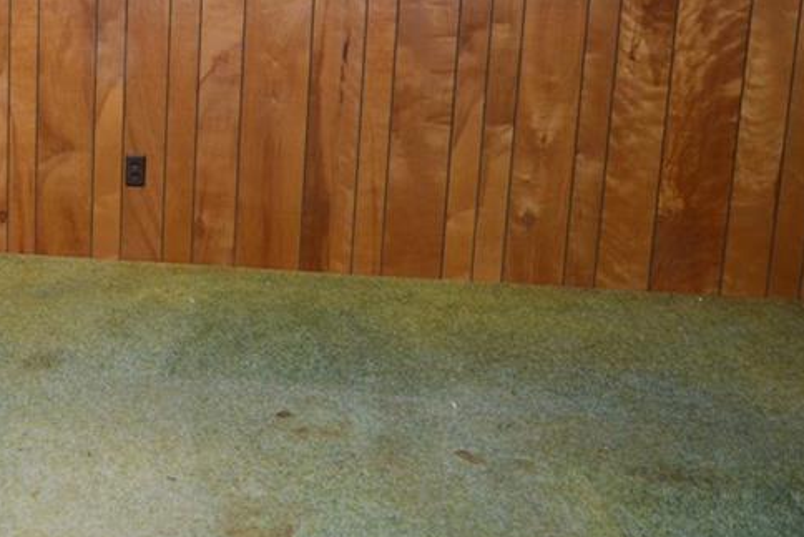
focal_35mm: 57
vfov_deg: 23.3
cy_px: 83
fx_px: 1273
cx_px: 48
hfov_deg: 32.9
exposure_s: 1/60
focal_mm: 18
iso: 1250
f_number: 3.5
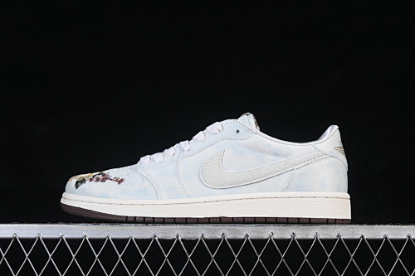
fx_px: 864
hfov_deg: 27.0
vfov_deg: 18.2
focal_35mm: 75
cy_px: 138
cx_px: 208
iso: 160
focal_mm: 50
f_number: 8
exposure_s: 1/80
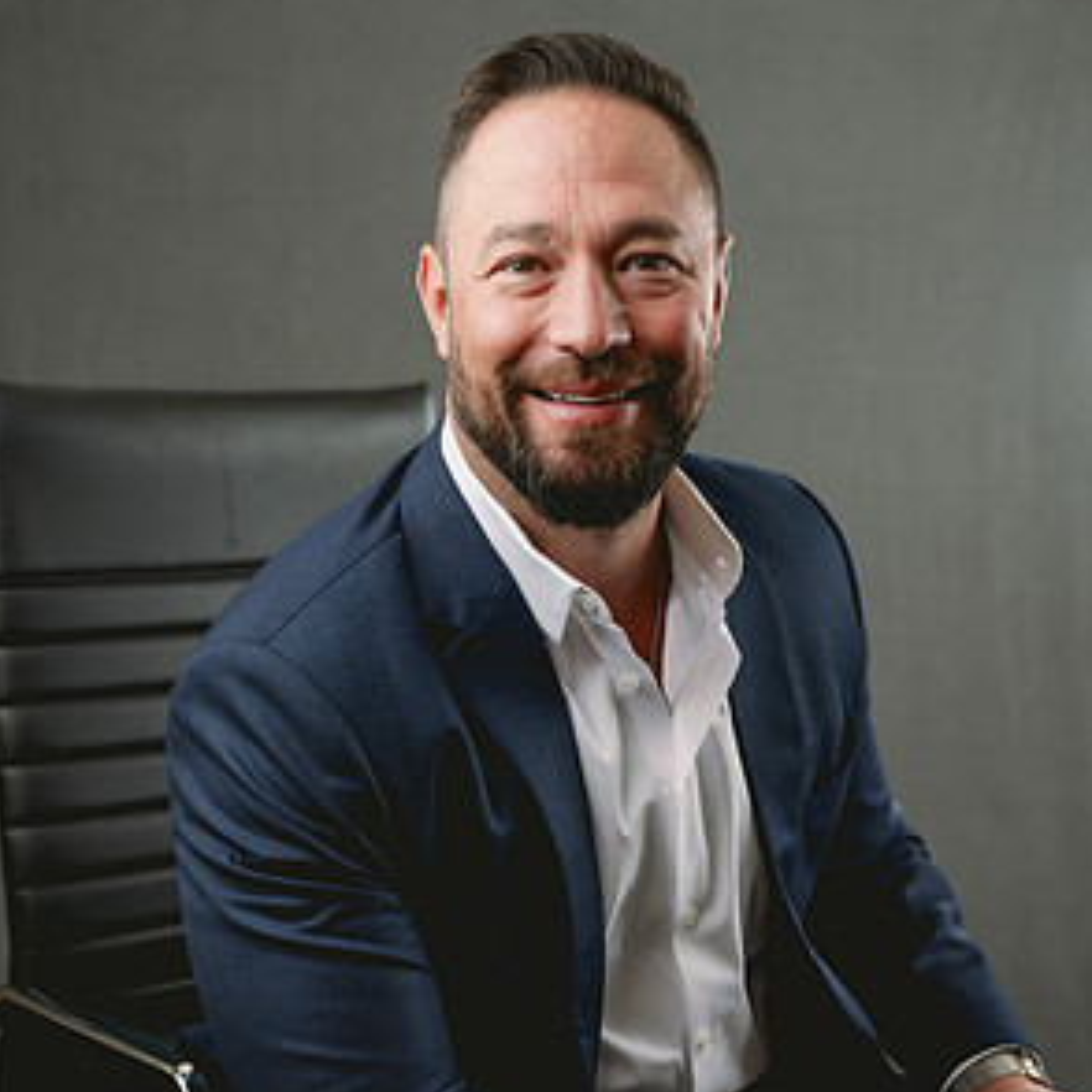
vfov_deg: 26.4
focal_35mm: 65
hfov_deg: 26.5
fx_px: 2320
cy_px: 721
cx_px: 540
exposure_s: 1/200
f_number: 3.5
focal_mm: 50
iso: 50
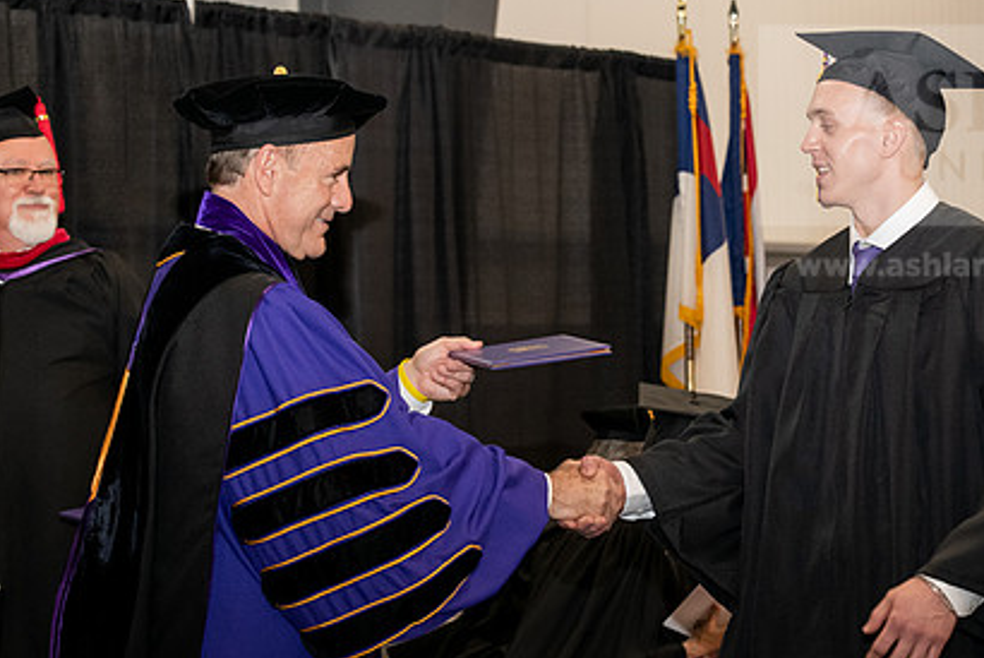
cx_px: 686
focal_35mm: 99
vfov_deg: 13.8
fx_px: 2708
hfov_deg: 20.5
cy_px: 316
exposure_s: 1/200
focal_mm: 70
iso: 2500
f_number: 5.6
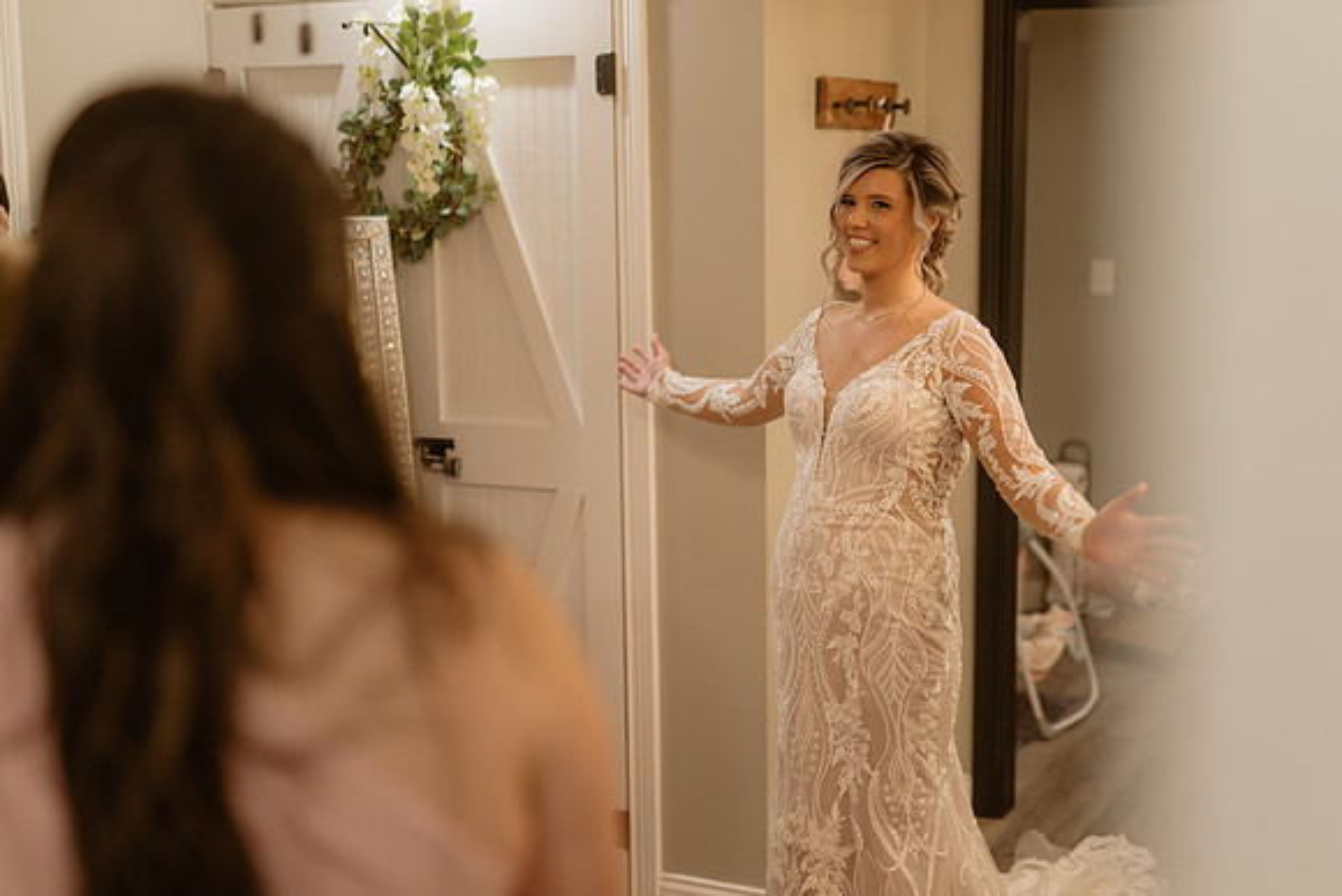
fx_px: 1942
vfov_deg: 26.0
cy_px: 445
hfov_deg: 38.1
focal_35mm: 52
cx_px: 666
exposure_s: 1/200
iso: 250
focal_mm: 50
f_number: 2
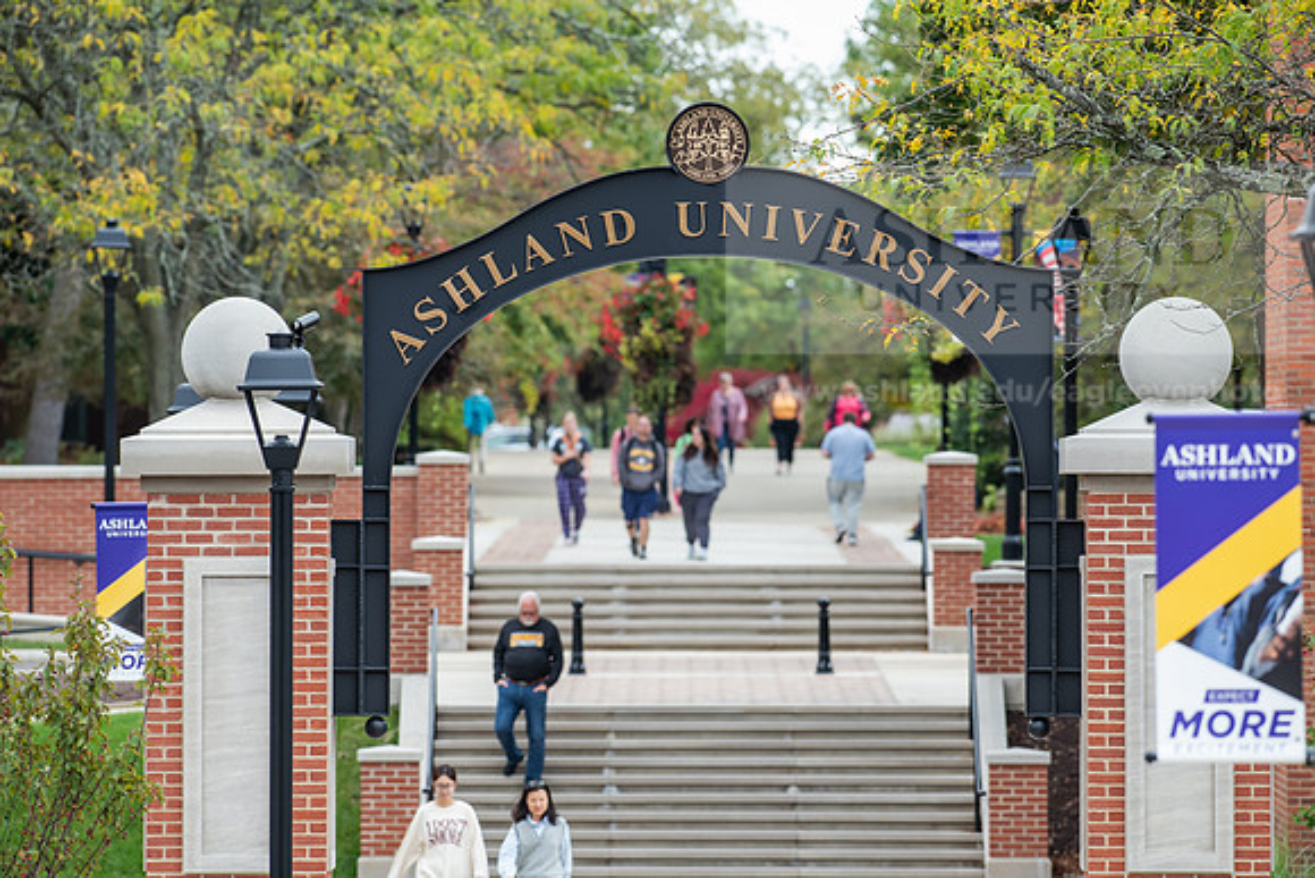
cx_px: 658
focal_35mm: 300
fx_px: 10960
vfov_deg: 4.6
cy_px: 439
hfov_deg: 6.9
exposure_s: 1/400
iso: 320
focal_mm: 300
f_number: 5.6
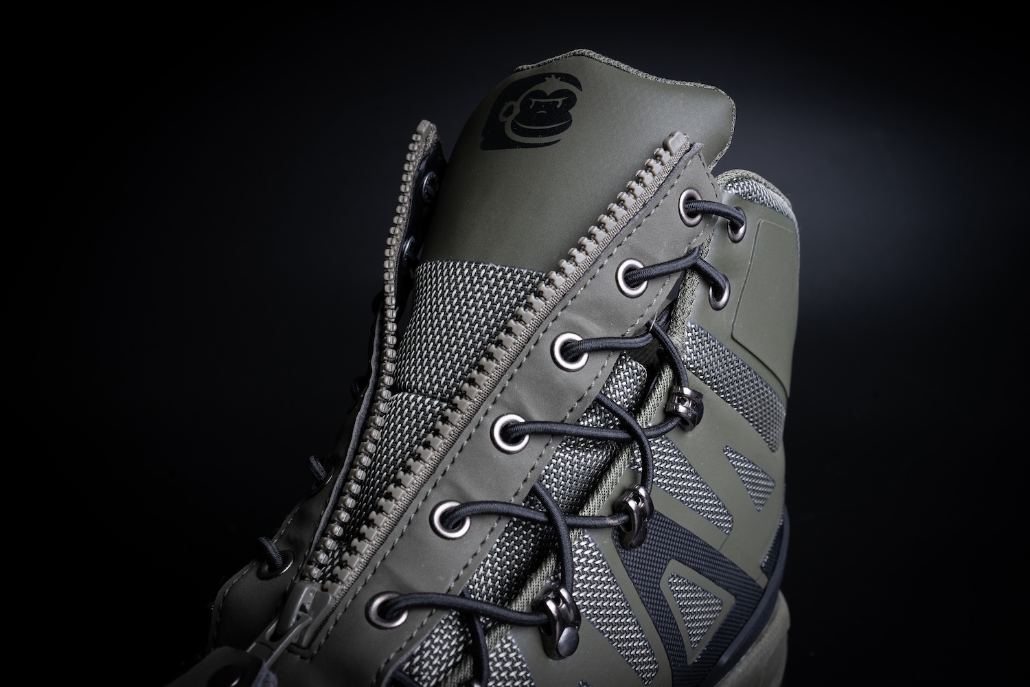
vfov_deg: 37.9
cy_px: 344
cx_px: 515
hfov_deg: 54.4
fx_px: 1001
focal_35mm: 35
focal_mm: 35
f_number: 11
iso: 250
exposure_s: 1/8
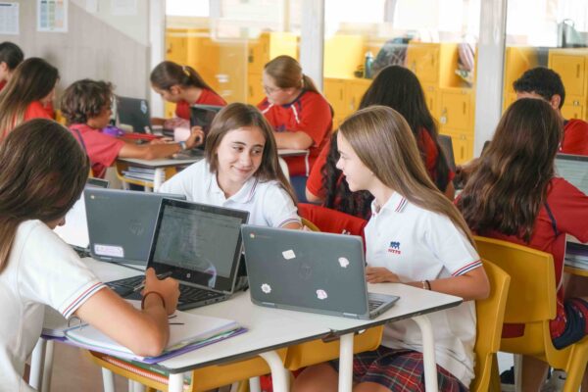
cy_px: 196
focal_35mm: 70
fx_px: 1143
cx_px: 294
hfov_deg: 28.8
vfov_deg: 19.5
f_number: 5.6
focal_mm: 70
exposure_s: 1/125
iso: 1000
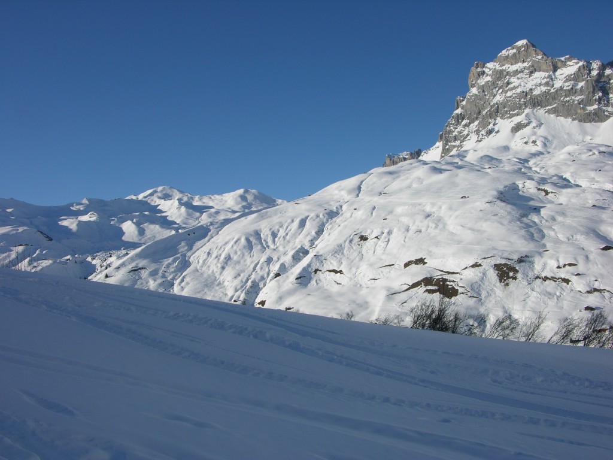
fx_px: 620
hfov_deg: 52.6
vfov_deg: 40.7
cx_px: 306
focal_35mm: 35
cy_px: 230
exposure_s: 1/345
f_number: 7.1
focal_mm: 8.9
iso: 50
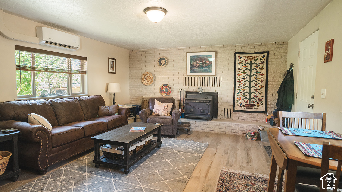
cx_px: 171
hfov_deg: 86.9
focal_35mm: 20
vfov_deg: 56.1
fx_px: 180
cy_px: 96
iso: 800
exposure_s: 1/13
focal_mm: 19
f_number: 8
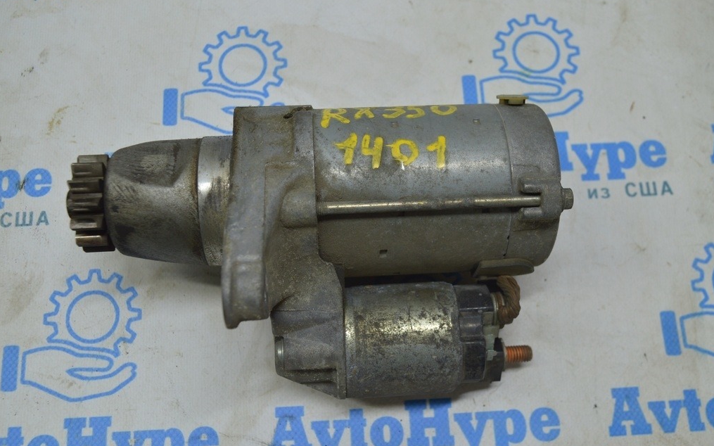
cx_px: 356
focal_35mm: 37
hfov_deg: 52.8
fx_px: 720
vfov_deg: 34.4
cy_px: 234
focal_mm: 24
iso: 400
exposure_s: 1/40
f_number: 5.6
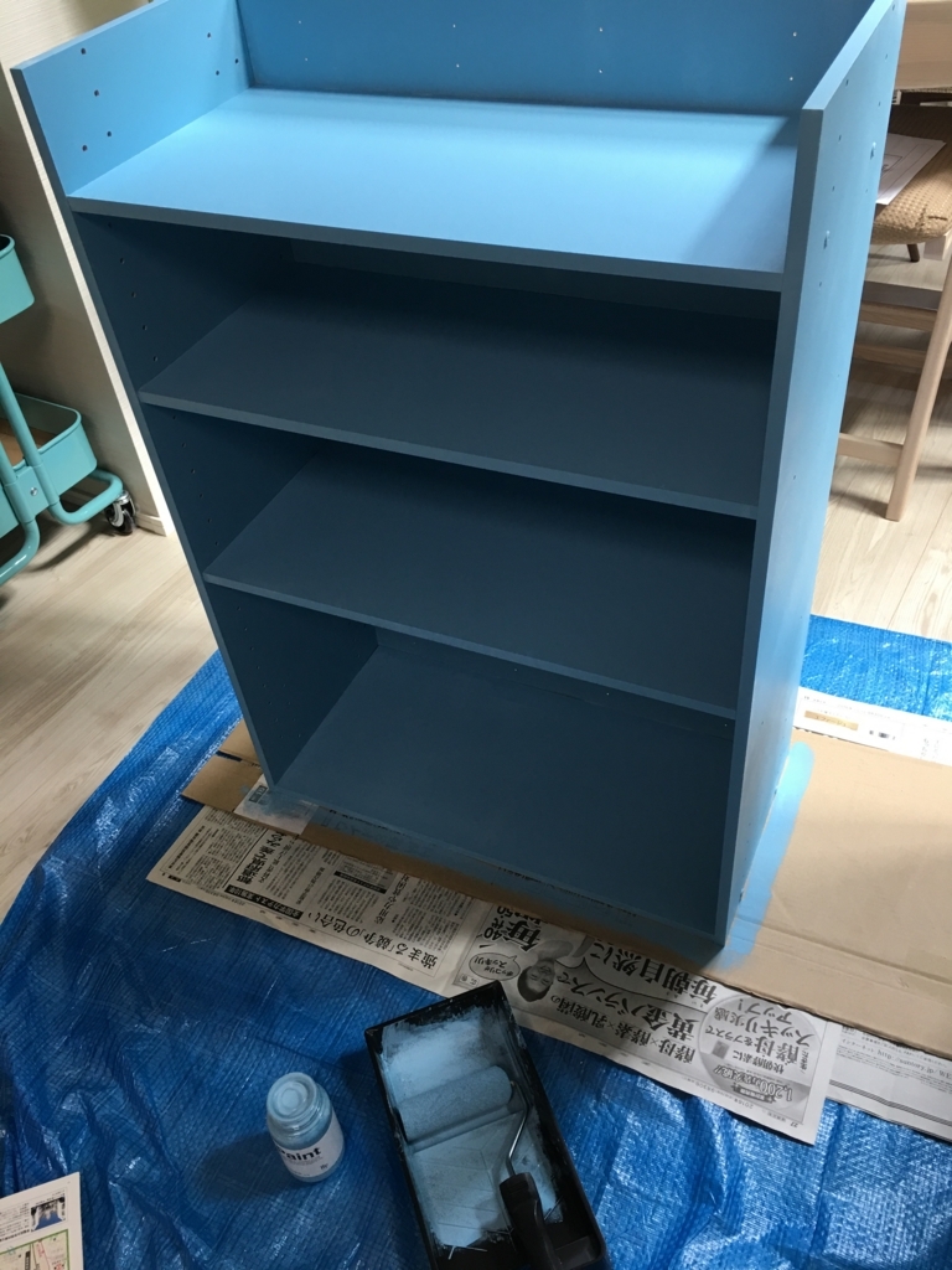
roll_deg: +5.6
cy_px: 635
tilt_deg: -41.6
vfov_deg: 61.7
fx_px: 1063
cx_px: 476
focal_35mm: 29
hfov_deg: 48.2
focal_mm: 4.15
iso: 32
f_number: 2.2
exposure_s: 1/30
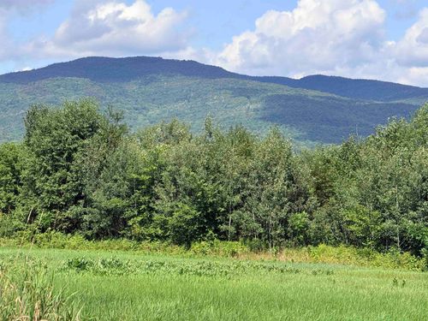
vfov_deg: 12.3
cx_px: 214
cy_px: 160
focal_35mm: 120
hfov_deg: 16.4
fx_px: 1484
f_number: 2.8
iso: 64
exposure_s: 1/1451
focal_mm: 15.66
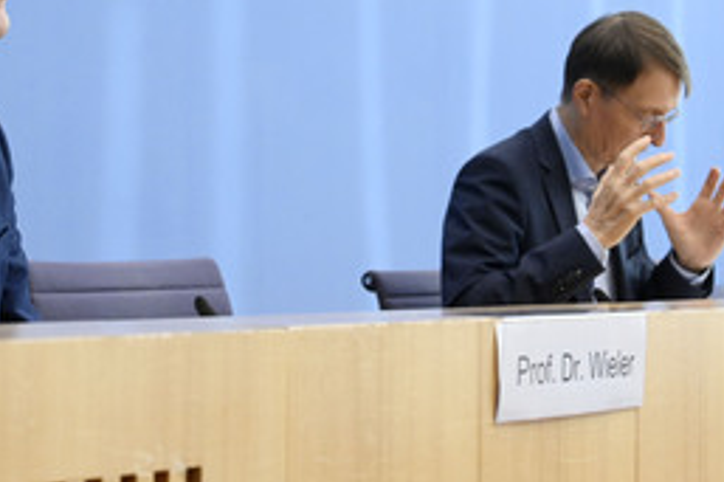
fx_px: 2472
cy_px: 96
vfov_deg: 11.1
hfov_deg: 16.6
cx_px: 241
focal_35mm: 123
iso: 5000
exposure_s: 1/500
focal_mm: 70
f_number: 7.1
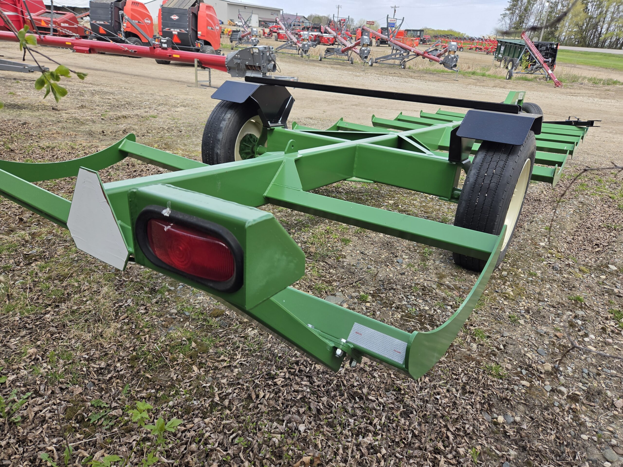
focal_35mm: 23
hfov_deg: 73.9
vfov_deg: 58.9
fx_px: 414
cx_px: 312
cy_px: 234
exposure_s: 1/1588
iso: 80
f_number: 1.8
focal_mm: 5.4
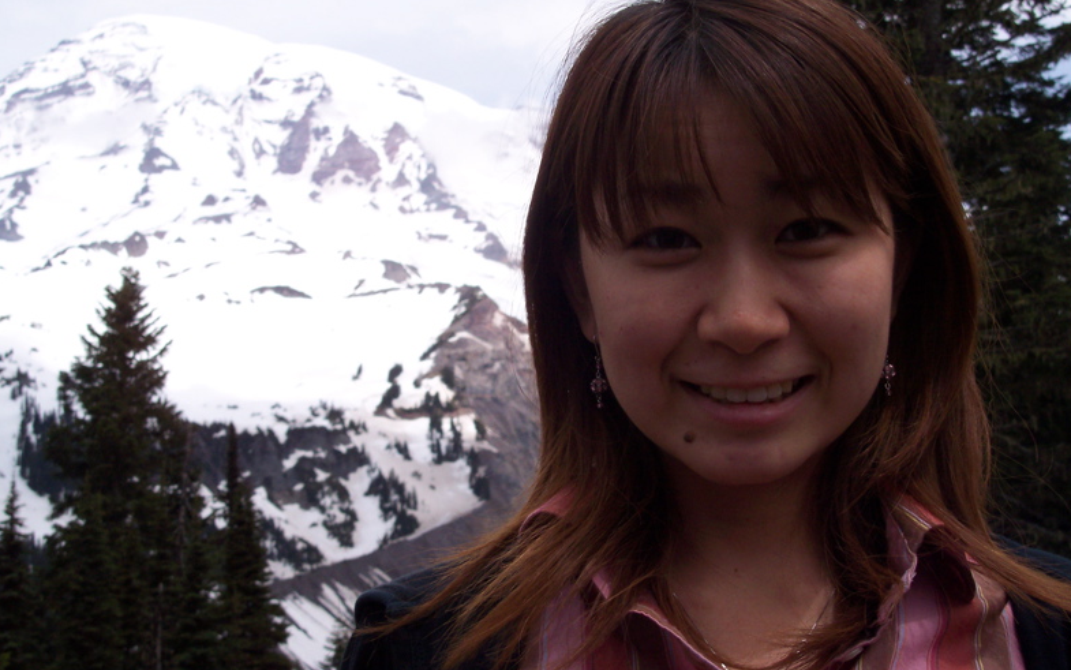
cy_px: 274
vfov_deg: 23.5
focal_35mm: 55
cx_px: 541
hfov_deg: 36.9
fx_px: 1606
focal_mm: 10.7
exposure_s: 1/1000
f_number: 5.6
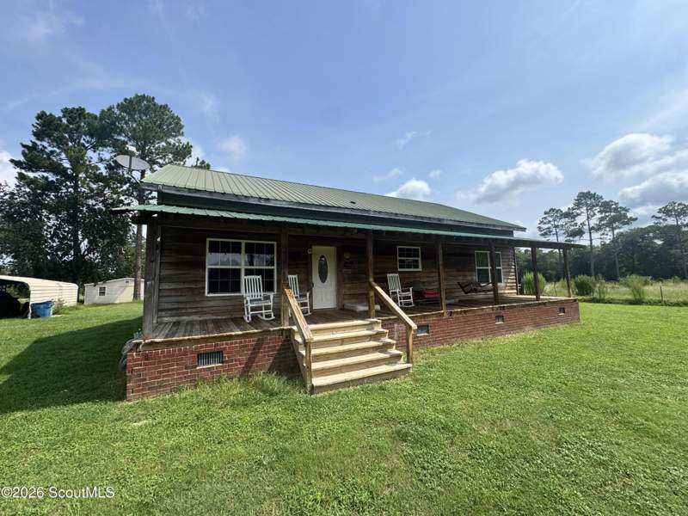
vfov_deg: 85.7
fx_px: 278
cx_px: 344
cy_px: 258
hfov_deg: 102.1
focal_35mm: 14
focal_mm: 2.22
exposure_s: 1/2028
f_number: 2.2
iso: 50
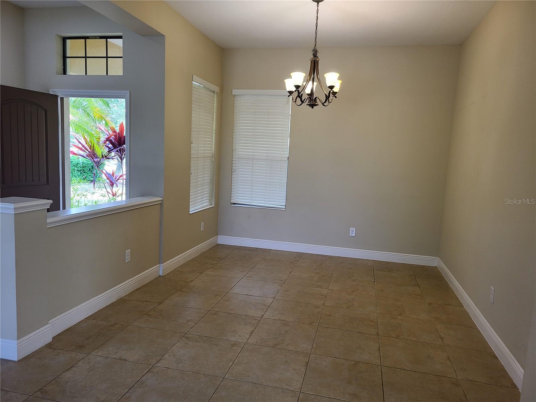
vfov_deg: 53.1
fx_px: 403
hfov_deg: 67.3
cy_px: 201
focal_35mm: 26
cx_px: 268
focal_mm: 5.4
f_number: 1.8
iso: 80
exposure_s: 1/60
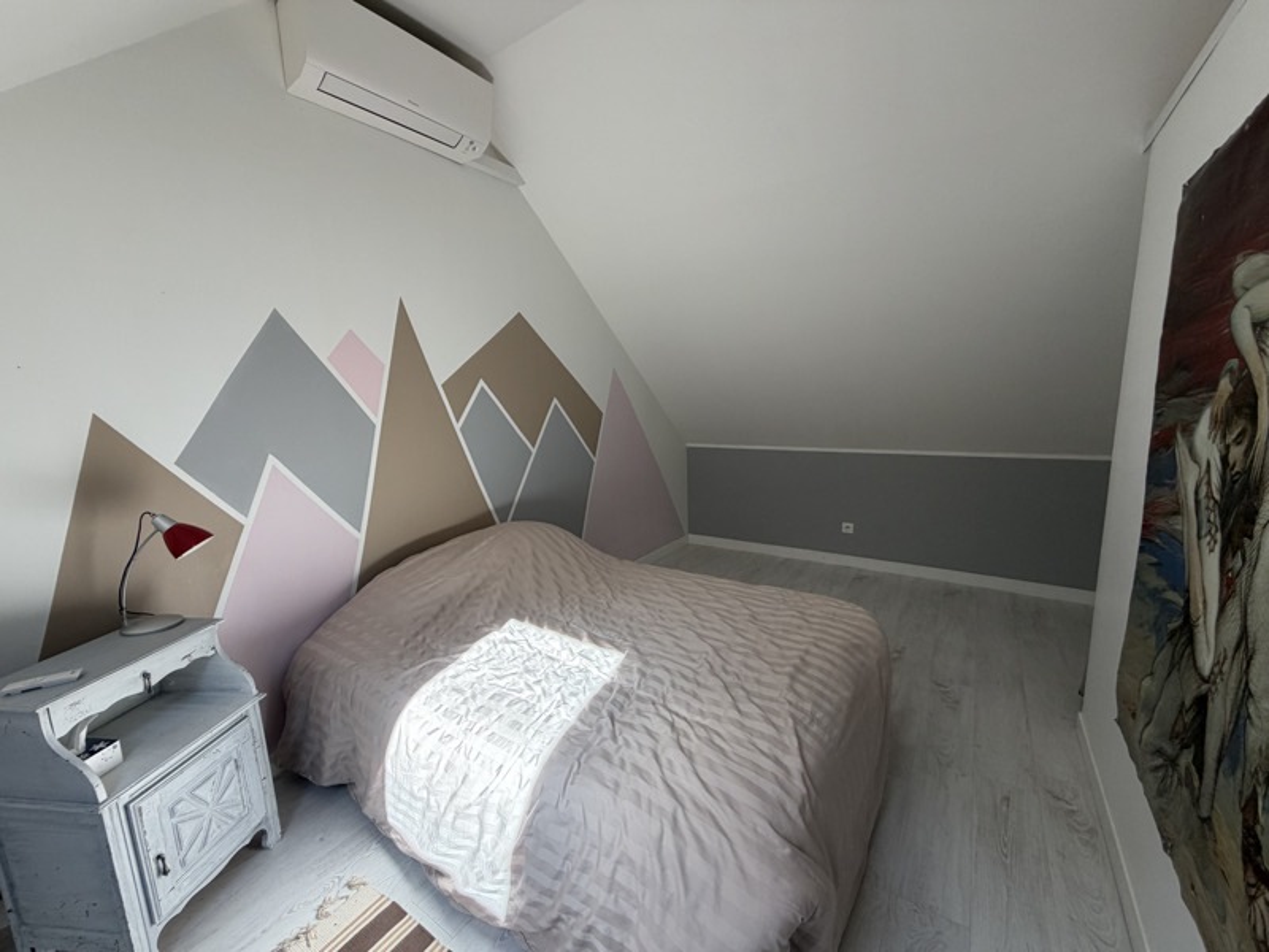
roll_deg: +2.2
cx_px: 634
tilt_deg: -8.0
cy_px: 476
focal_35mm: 14
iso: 100
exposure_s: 1/121
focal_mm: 2.22
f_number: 2.2
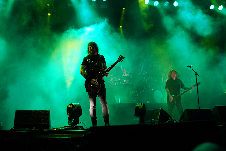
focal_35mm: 36
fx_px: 226
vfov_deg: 36.9
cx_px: 113
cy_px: 76
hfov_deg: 53.1
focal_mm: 36
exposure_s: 1/100
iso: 250
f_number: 4
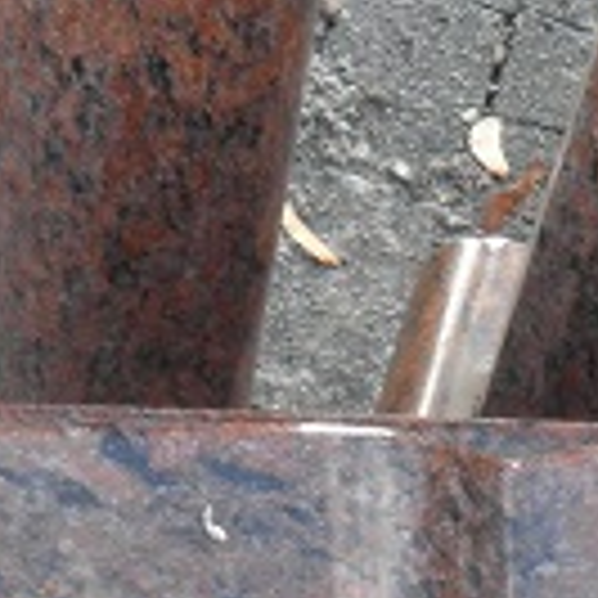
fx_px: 1994
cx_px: 292
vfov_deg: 14.9
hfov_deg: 17.1
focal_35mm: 102
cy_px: 1075
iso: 64
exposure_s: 1/40
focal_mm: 4.3
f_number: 3.3
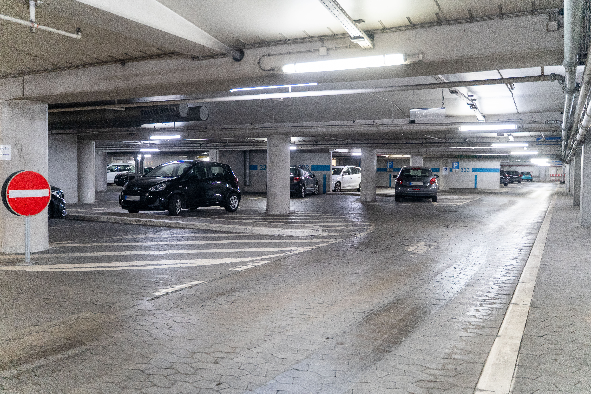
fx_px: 525
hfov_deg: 58.7
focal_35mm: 32
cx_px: 296
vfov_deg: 41.1
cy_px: 197
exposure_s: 1/160
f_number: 2.8
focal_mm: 32
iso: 4000
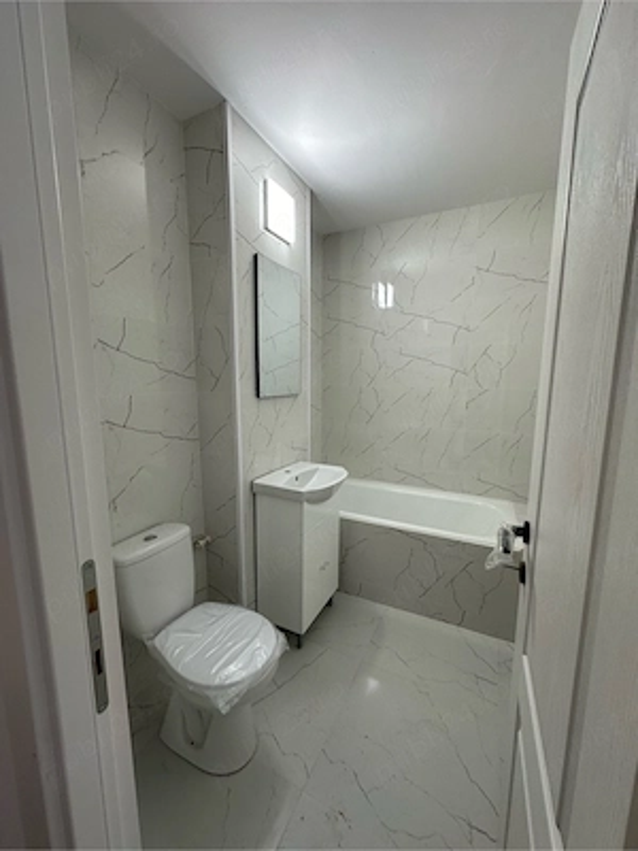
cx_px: 319
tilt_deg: -6.0
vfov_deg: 102.1
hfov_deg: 85.7
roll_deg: -0.3
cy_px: 426
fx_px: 344
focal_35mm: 14
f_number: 2.2
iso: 80
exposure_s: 1/100
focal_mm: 2.22
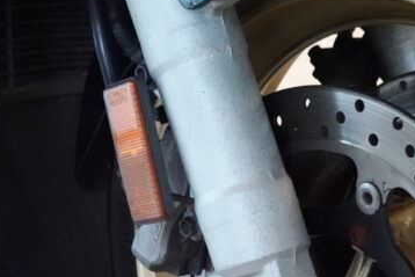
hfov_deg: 23.7
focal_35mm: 83
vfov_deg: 16.1
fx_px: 957
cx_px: 381
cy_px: 286
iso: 4000
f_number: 3.2
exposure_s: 1/125
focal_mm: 10.77
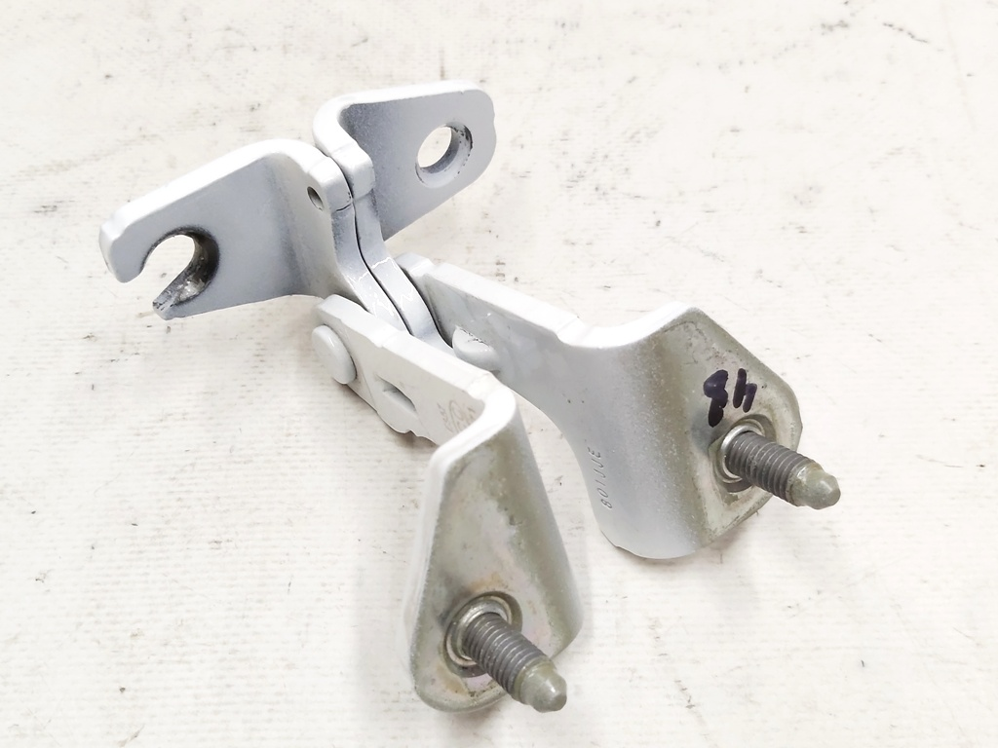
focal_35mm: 26
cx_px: 499
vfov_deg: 53.1
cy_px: 374
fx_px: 750
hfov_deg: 67.3
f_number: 1.7
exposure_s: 1/60
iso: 250
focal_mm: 3.92
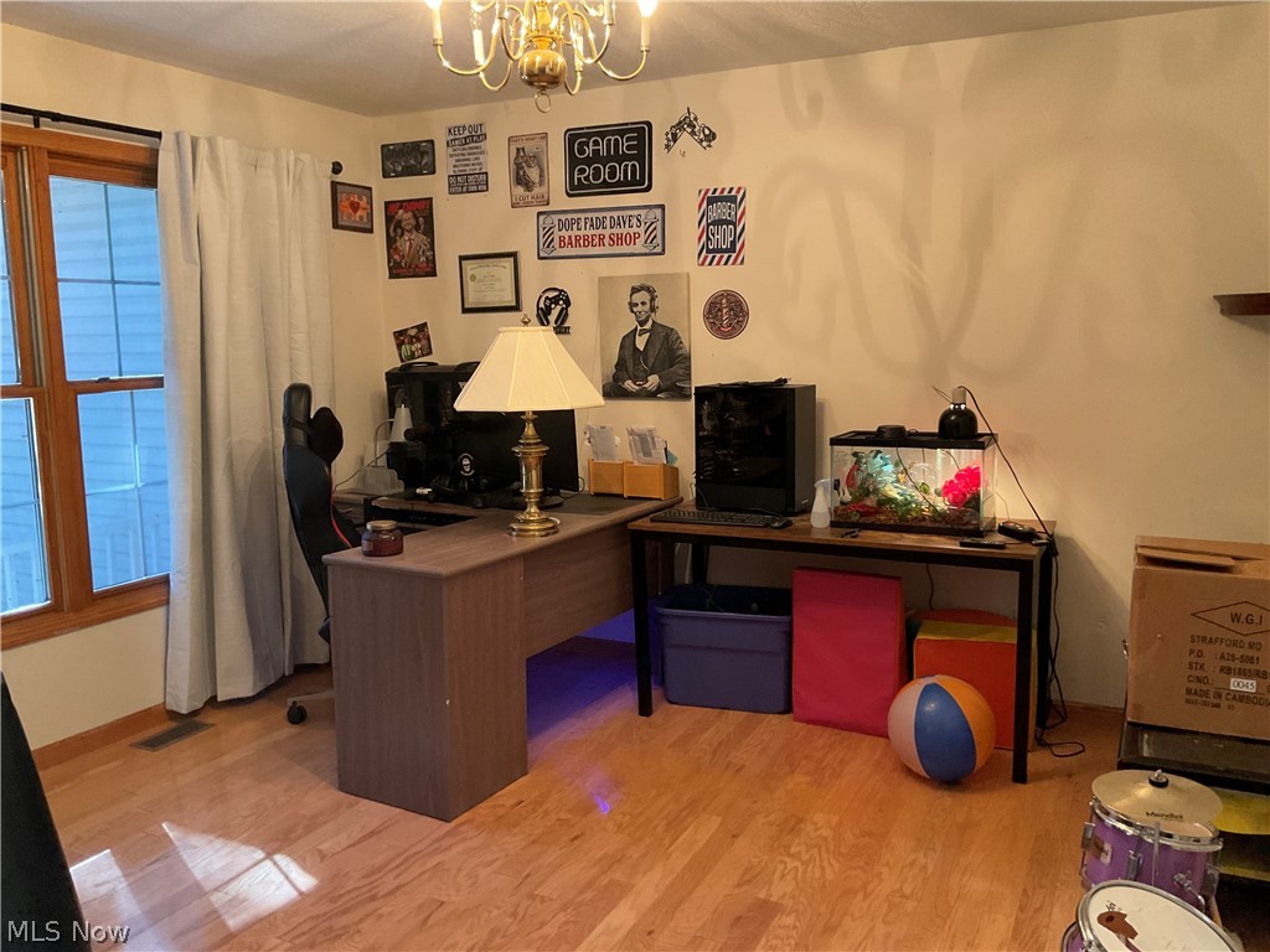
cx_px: 635
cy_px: 476
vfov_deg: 48.2
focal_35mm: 29
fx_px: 1064
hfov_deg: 61.7
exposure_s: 1/60
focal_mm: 3
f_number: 1.8
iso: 250
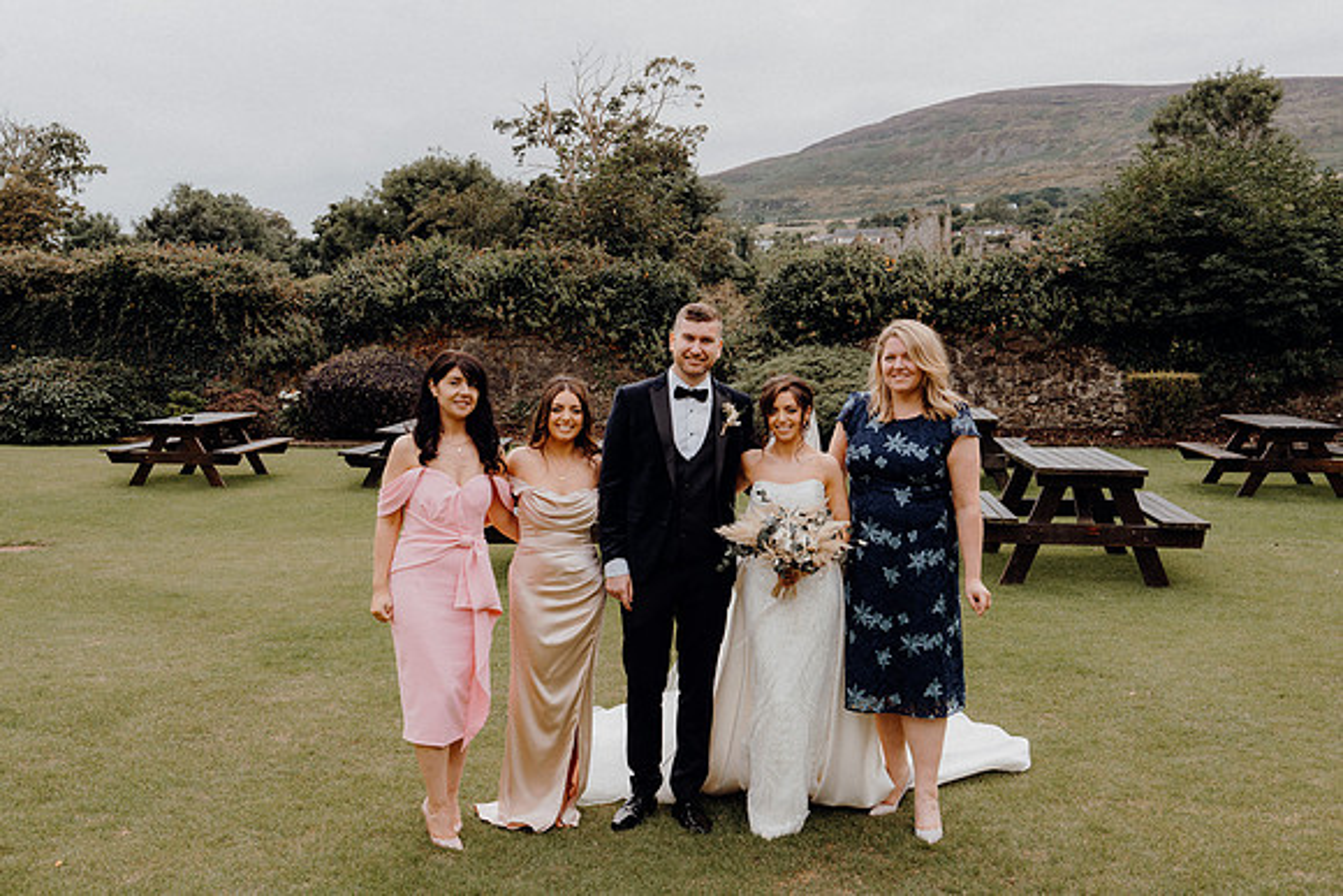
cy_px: 448
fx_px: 1381
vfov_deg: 36.0
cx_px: 672
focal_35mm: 37
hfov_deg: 51.9
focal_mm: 37
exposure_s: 1/160
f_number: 6.3
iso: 125
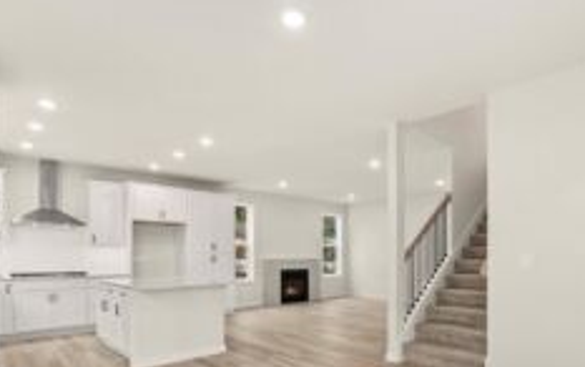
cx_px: 334
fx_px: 335
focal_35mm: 21
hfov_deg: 81.8
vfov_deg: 55.1
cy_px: 268
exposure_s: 1/60
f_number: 6.3
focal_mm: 12
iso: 100
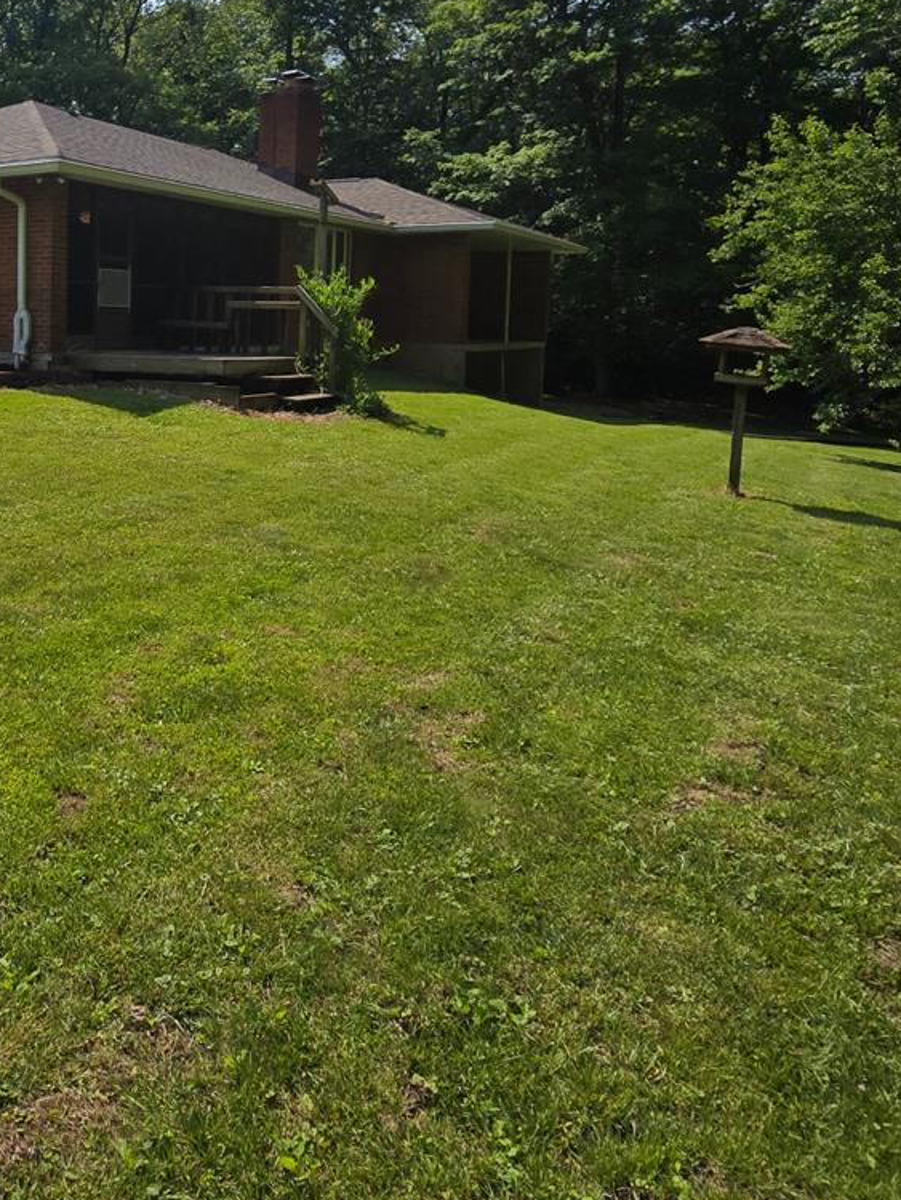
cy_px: 387
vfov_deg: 65.3
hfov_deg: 48.4
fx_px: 902
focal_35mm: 26
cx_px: 116
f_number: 2.2
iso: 50
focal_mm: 2.2
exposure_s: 1/3502
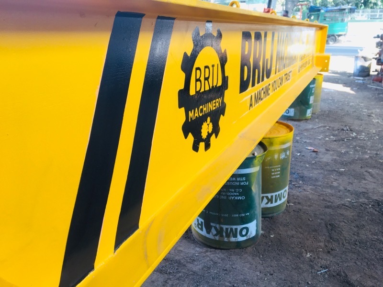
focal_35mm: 29
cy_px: 144
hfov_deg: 61.7
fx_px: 321
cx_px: 192
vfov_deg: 48.2
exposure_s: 1/100
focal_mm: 4.15
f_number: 2.2
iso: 40
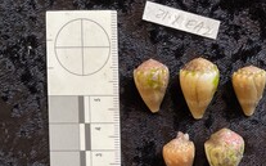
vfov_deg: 24.0
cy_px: 154
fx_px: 377
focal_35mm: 52
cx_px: 224
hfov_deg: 37.1
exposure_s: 1/100
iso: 64
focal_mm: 3
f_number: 1.8
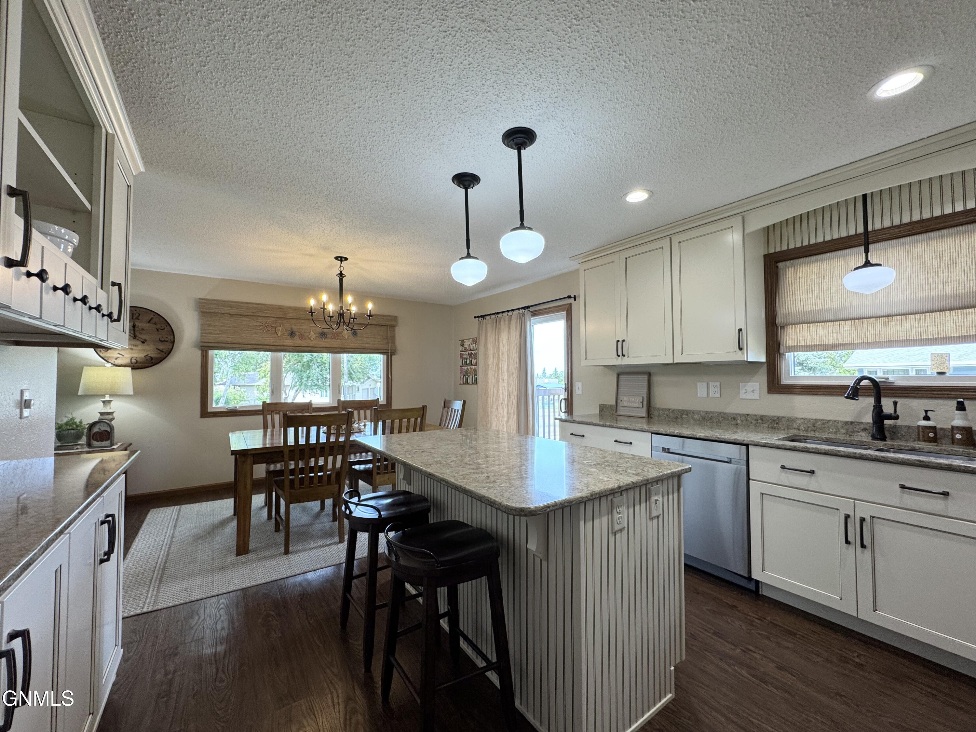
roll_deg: +0.1
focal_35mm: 14
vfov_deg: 85.7
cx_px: 488
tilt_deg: +1.3
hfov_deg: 102.1
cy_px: 366
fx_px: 395
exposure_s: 1/120
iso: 125
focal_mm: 2.22
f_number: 2.2
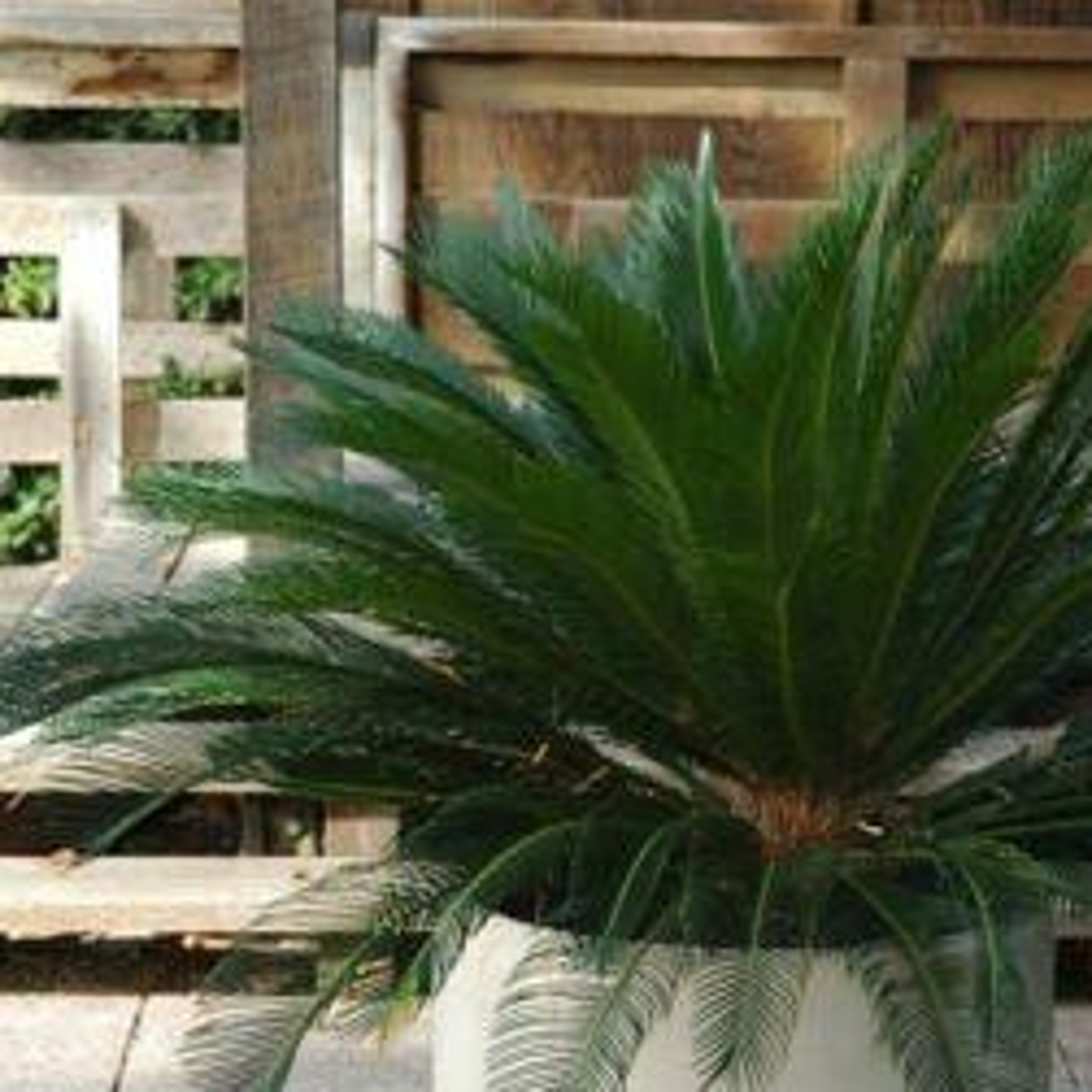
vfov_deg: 10.2
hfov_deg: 10.2
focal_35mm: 171
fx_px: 6094
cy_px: 644
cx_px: 761
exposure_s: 1/125
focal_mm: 75
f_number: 5.6
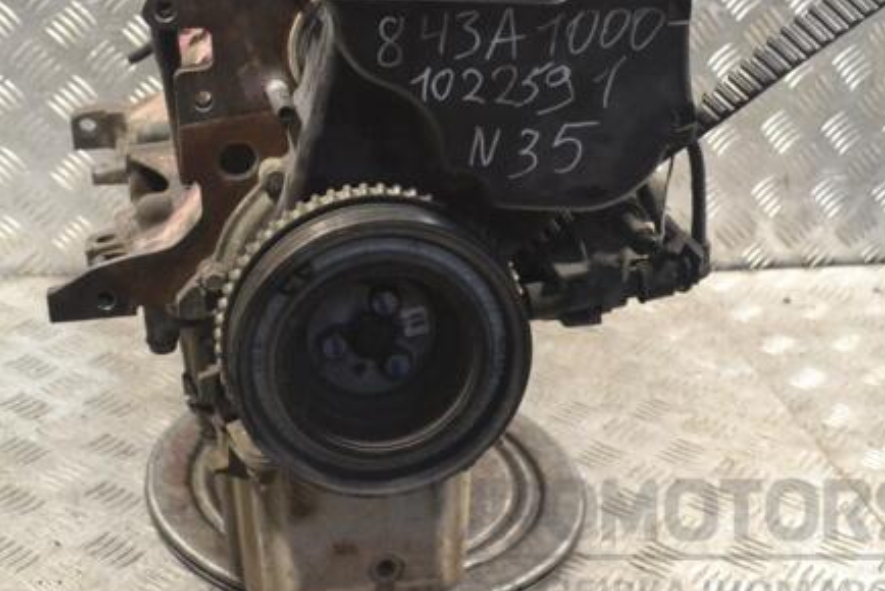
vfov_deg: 23.4
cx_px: 351
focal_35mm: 58
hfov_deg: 34.3
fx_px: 1427
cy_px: 238
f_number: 7.1
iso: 3200
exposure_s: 1/200
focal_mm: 28
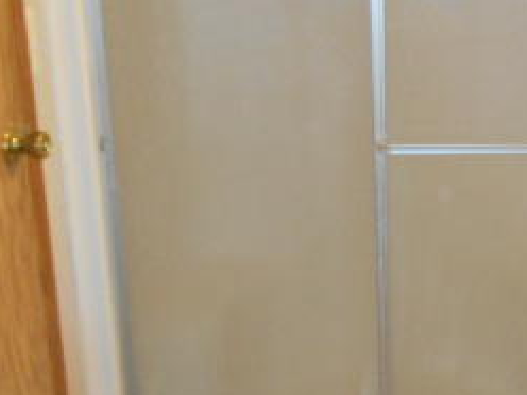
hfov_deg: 27.9
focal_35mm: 67
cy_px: 185
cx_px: 472
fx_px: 1020
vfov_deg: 21.9
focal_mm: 4.7
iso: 400
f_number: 3.4
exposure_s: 1/15
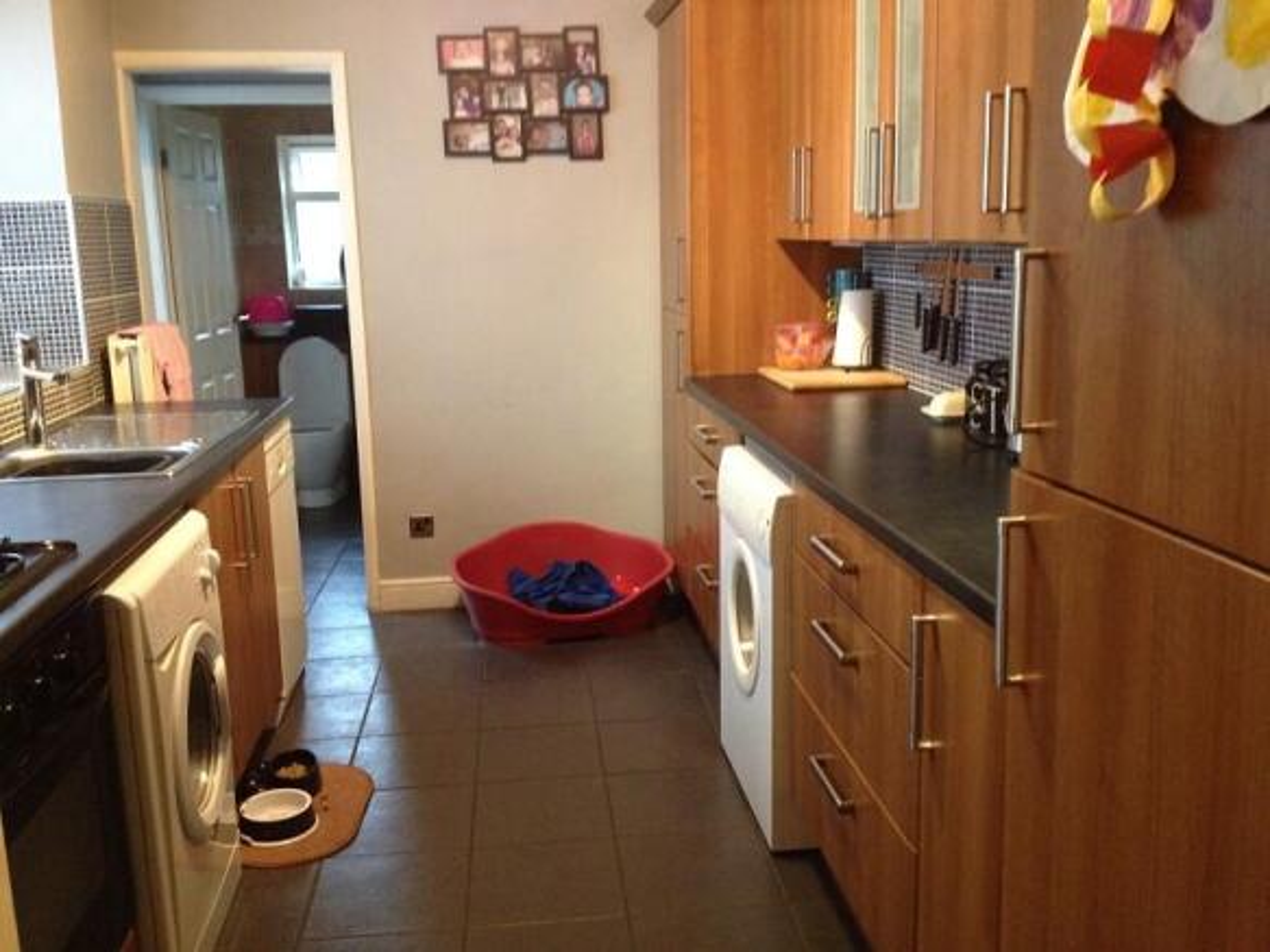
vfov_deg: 40.7
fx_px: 1284
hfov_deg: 52.6
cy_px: 476
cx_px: 635
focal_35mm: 35
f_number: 2.4
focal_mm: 4.28
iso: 320
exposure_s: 1/20
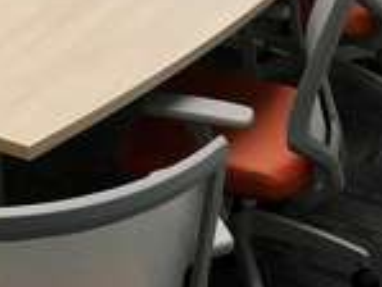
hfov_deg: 24.8
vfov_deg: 18.3
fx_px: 861
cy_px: -18
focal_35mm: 78
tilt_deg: -20.4
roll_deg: +0.6
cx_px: 113
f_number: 2.2
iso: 40
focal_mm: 4.15
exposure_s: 1/30
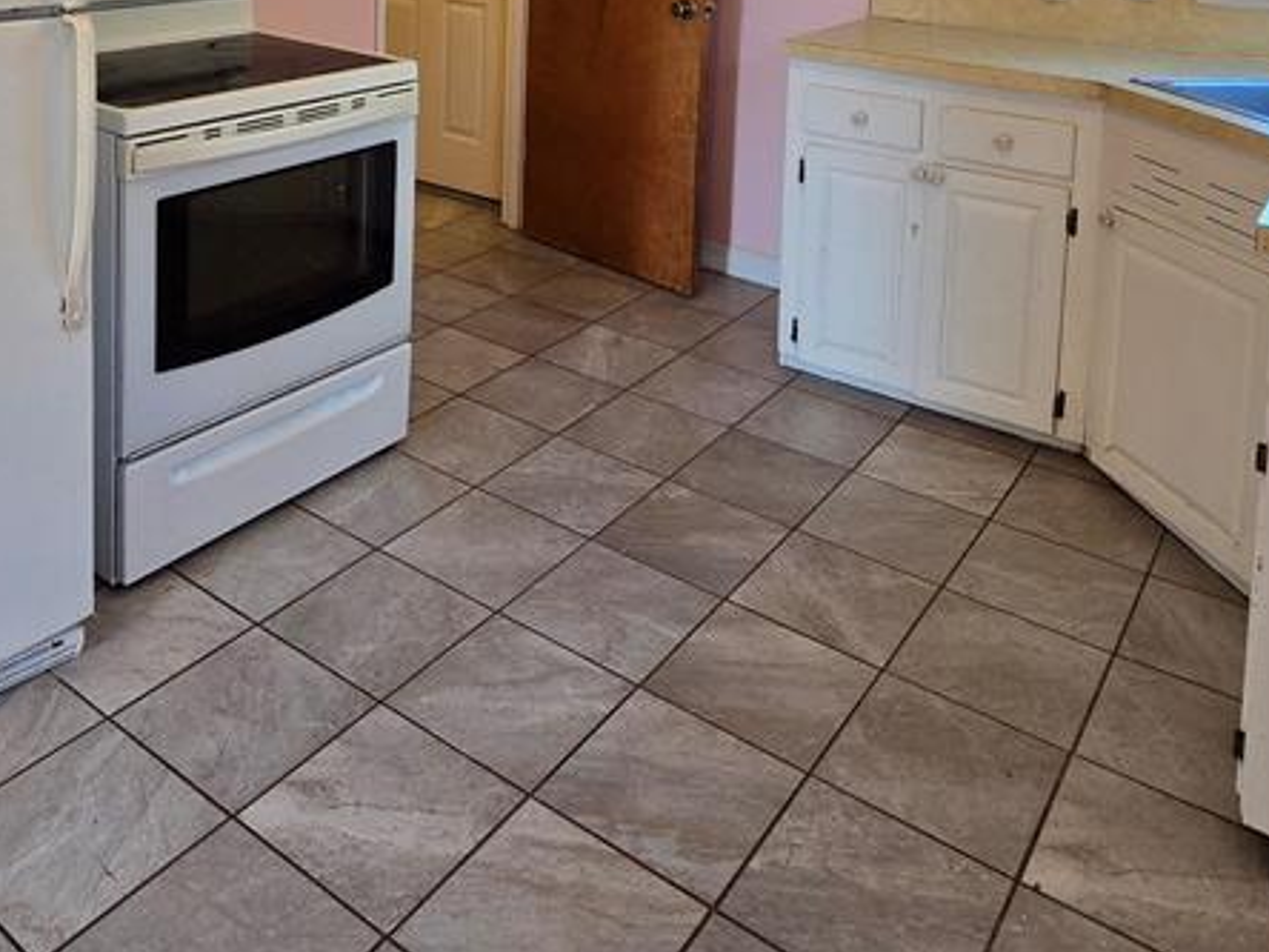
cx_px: 534
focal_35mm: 30
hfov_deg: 59.7
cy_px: -46
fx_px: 1100
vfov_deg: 39.8
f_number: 2.2
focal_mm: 2.2
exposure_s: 1/60
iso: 64
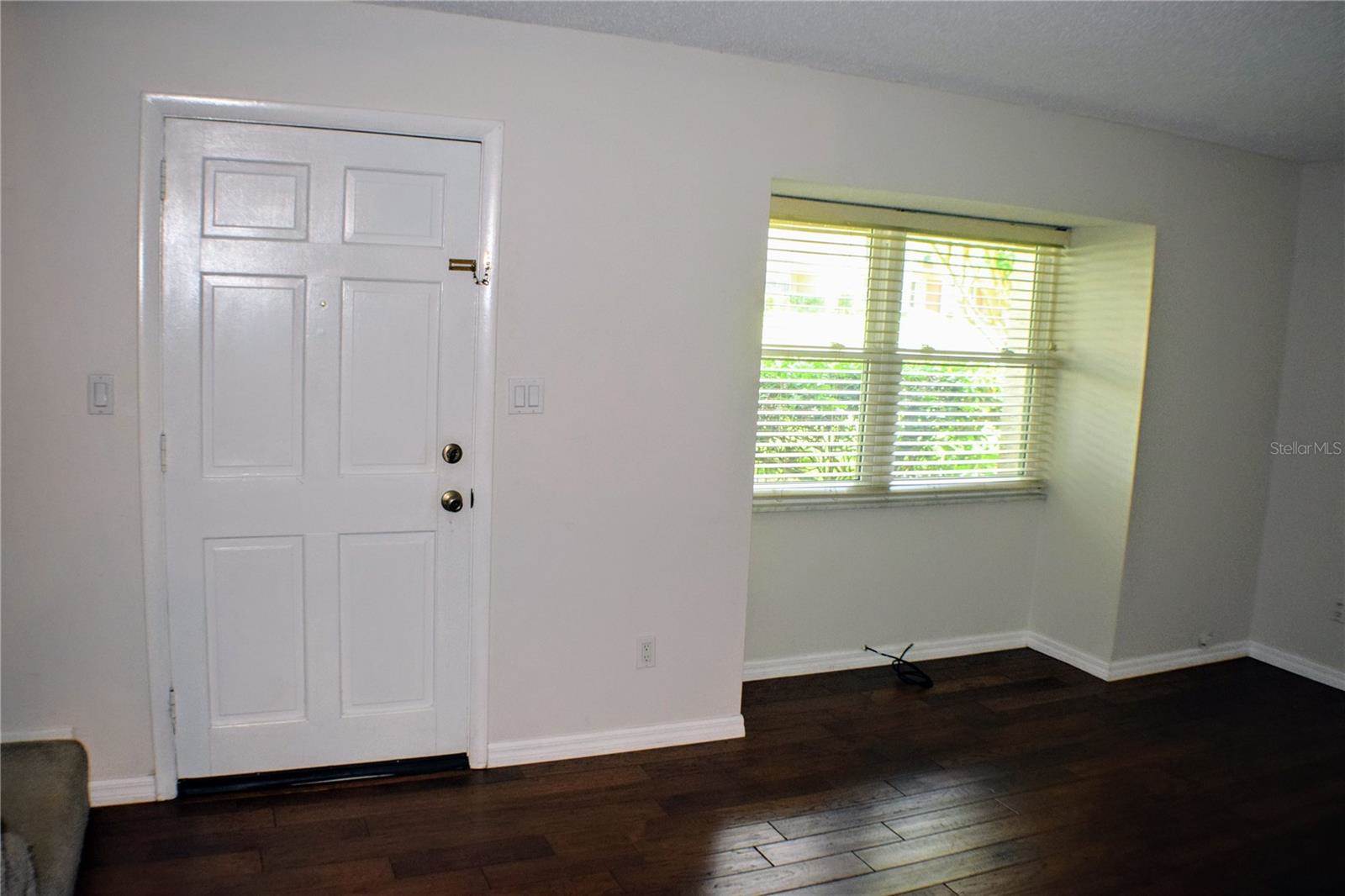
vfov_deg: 36.9
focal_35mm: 36
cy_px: 448
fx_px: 1345
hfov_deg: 53.1
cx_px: 672
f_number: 4
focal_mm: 24
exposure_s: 1/60
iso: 1250
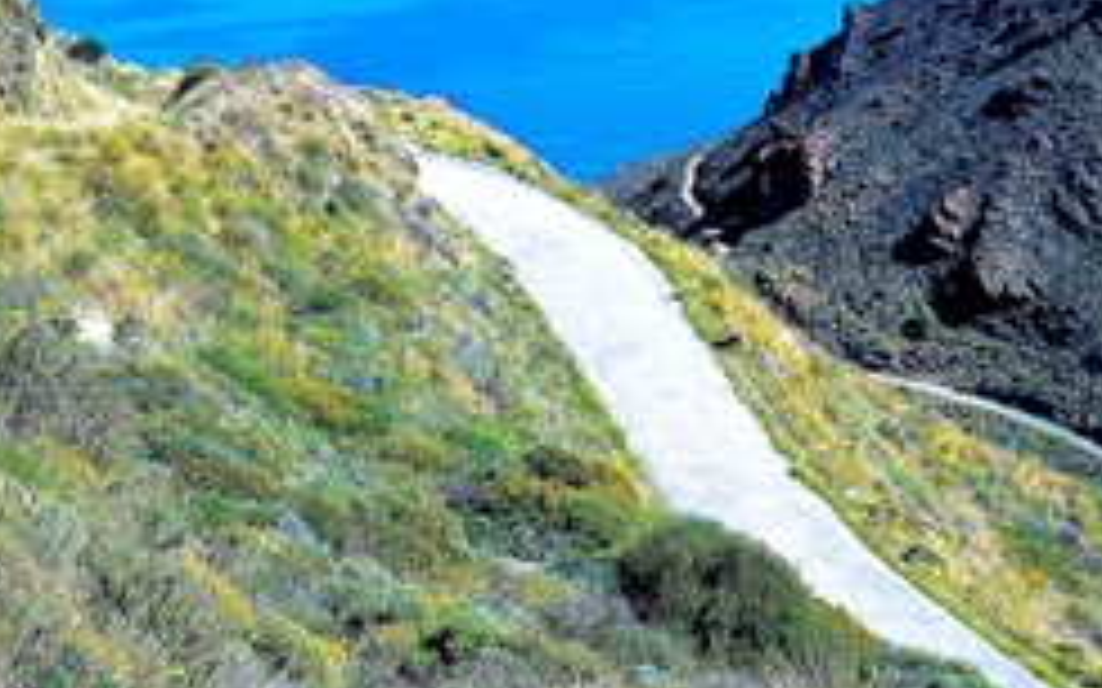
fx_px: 2522
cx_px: 436
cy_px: 162
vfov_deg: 15.5
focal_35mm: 84
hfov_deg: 24.6
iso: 125
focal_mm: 10.4
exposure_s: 1/640
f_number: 5.6
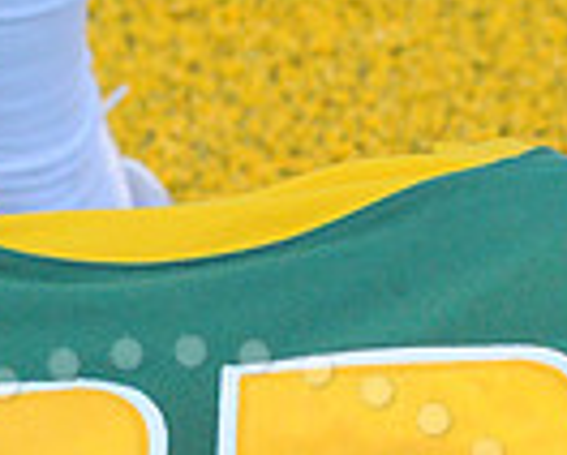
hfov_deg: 3.8
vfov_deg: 3.0
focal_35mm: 515
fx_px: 8655
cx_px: 180
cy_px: 850
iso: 6400
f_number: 10
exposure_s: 1/160
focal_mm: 125
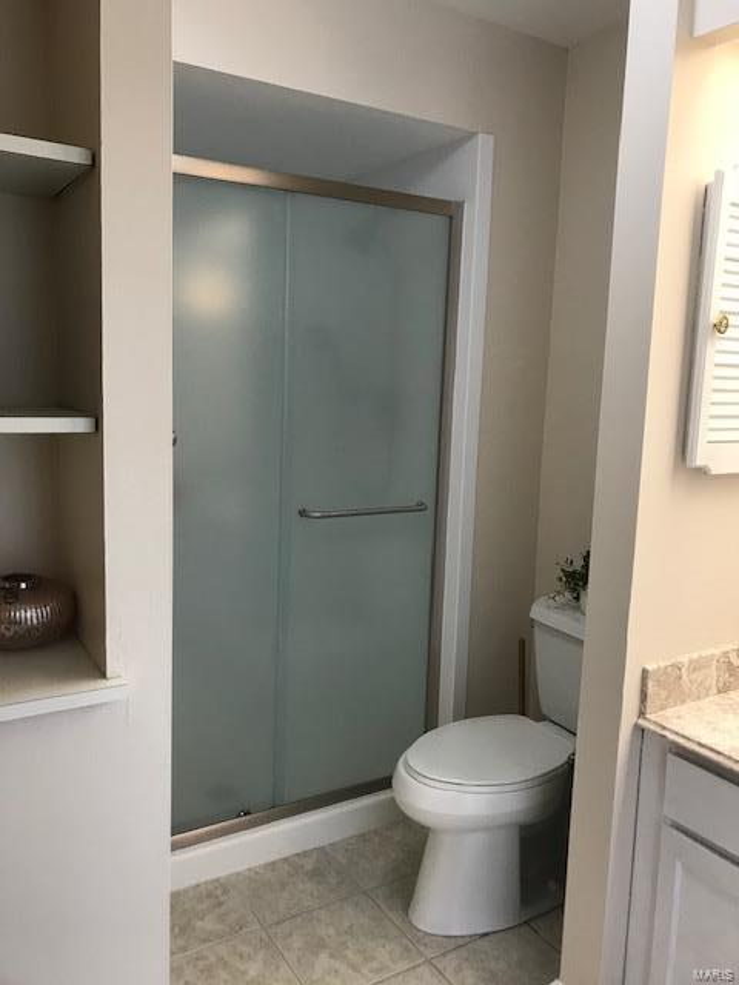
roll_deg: -1.6
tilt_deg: -6.2
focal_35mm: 28
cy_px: 492
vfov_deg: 63.4
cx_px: 370
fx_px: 797
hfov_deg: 49.7
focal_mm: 3.99
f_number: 1.8
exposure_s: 1/30
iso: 25
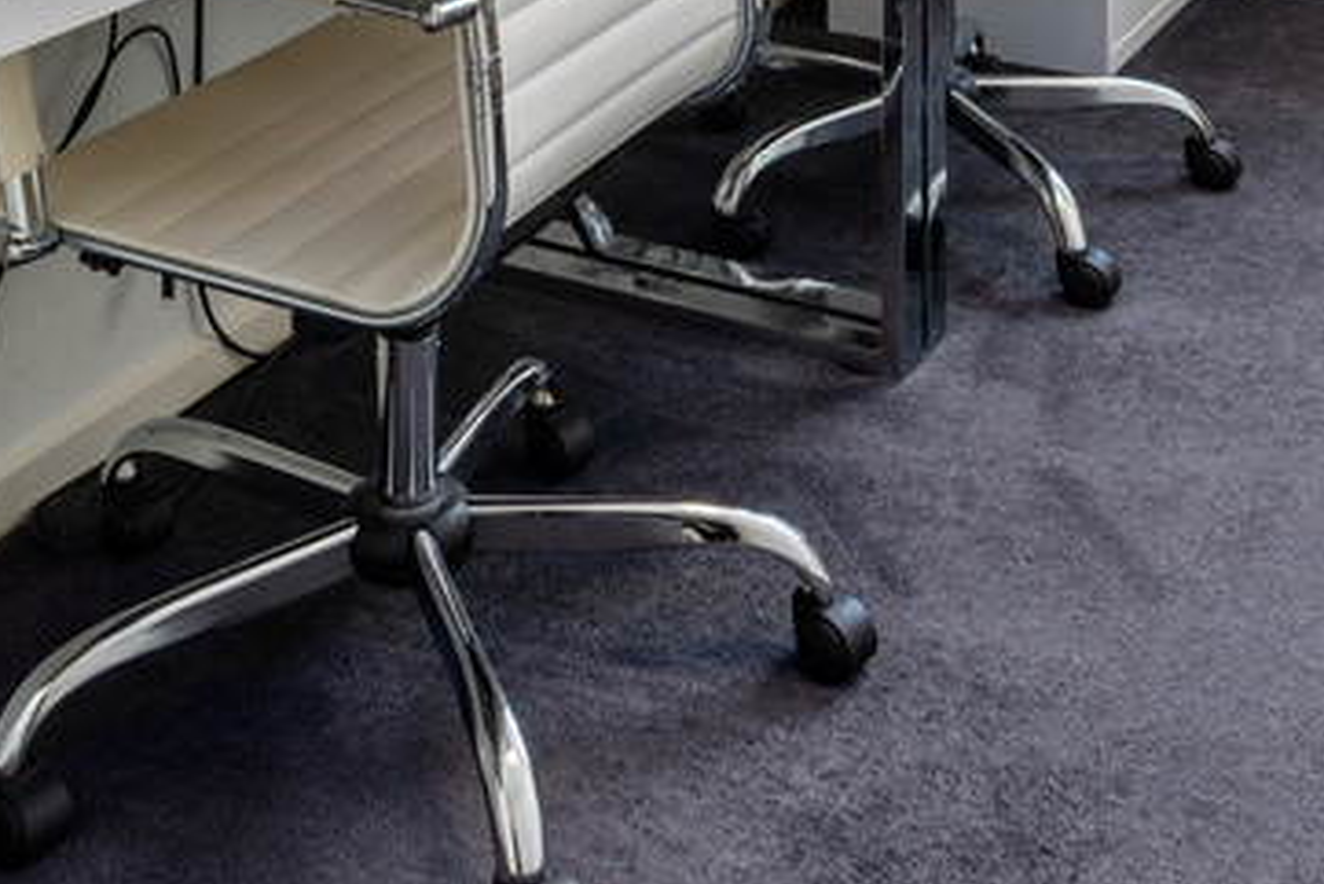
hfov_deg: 32.4
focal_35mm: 62
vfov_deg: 17.5
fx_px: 2281
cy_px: -734
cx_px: 682
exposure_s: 1/5
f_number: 8
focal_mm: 14
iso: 125
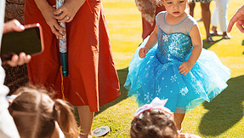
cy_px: 46
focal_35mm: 74
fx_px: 479
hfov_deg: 27.8
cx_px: 204
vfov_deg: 16.3
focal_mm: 35
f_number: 1.8
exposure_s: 1/2500
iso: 100
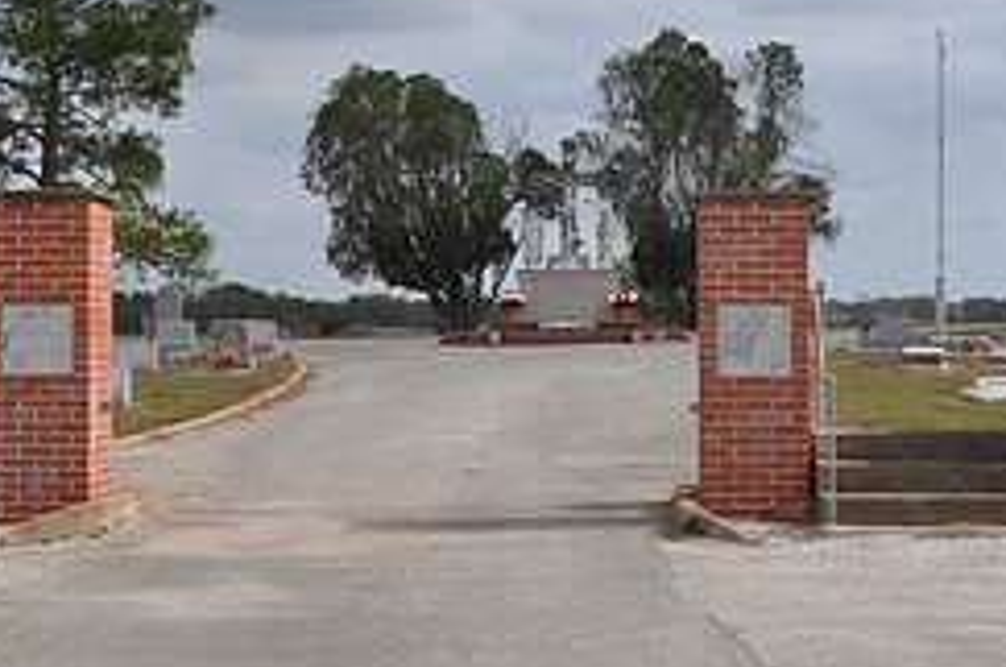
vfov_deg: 15.8
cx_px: 580
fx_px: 2398
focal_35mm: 86
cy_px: 271
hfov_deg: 23.7
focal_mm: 24
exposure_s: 1/160
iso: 200
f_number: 13
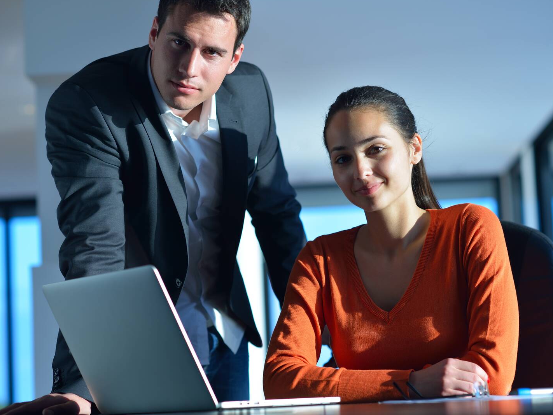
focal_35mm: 93
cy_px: 205
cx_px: 313
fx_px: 1486
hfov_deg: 21.1
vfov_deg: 15.9
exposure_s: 1/400
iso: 100
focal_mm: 85
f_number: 3.2
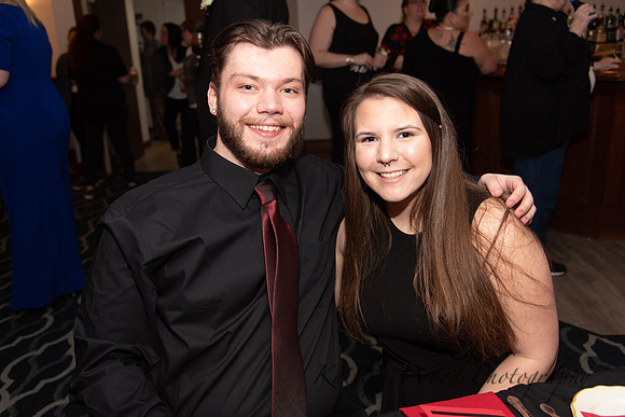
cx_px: 312
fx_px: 556
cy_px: 208
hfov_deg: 58.7
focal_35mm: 32
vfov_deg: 41.1
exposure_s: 1/200
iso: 800
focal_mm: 32
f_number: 4
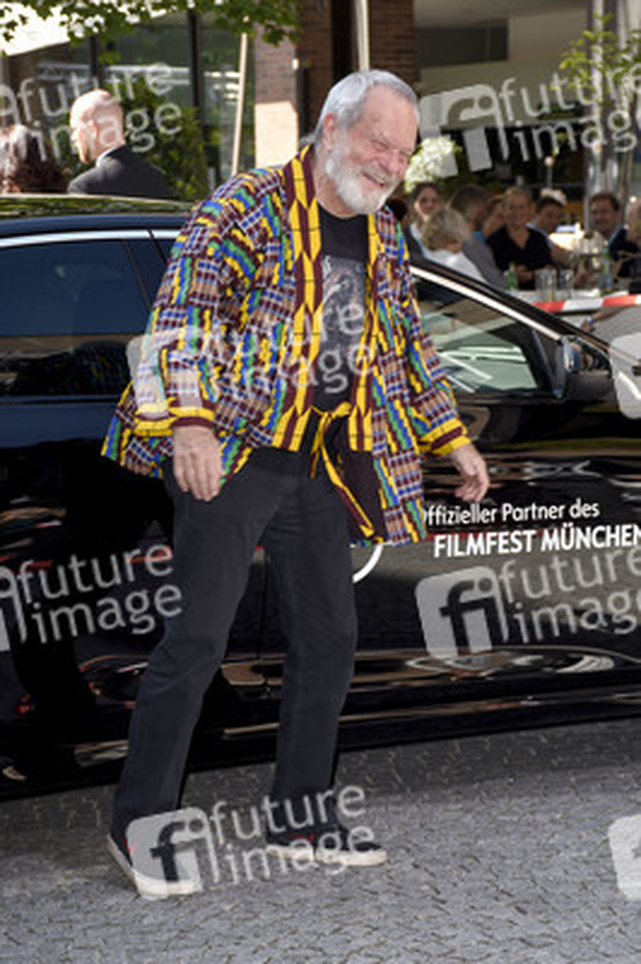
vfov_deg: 20.6
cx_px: 320
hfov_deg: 13.8
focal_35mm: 99
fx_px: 2649
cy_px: 482
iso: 160
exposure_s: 1/160
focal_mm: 66
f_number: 6.3
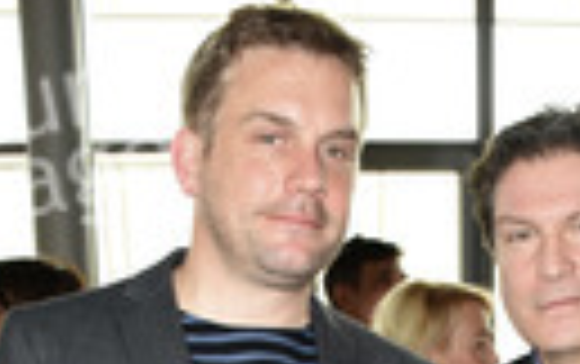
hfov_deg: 24.1
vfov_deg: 12.5
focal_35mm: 85
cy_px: 840
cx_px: 432
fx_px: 1345
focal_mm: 18
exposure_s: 1/160
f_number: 4.5
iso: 360
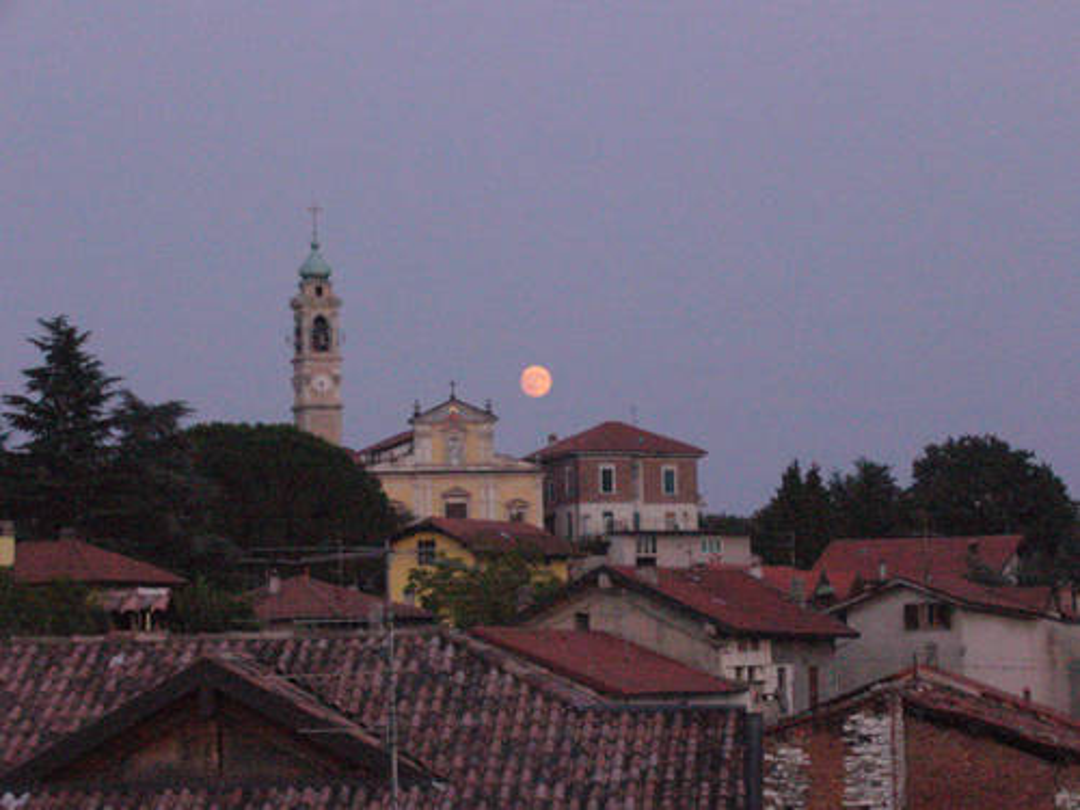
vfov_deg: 14.1
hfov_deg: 18.7
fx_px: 3276
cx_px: 540
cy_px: 405
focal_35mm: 105
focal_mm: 17.4
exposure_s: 1/8
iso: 400
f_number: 5
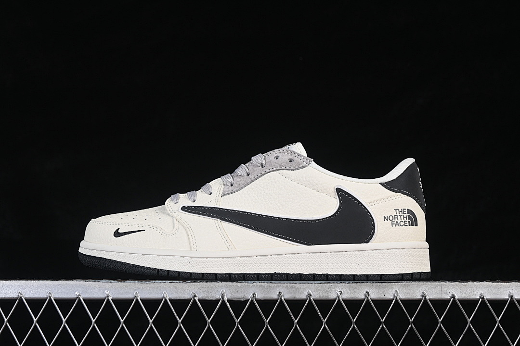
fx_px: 1083
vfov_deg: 18.2
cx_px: 260
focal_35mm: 75
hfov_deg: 27.0
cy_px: 173
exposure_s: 1/80
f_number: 8
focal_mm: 50
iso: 160
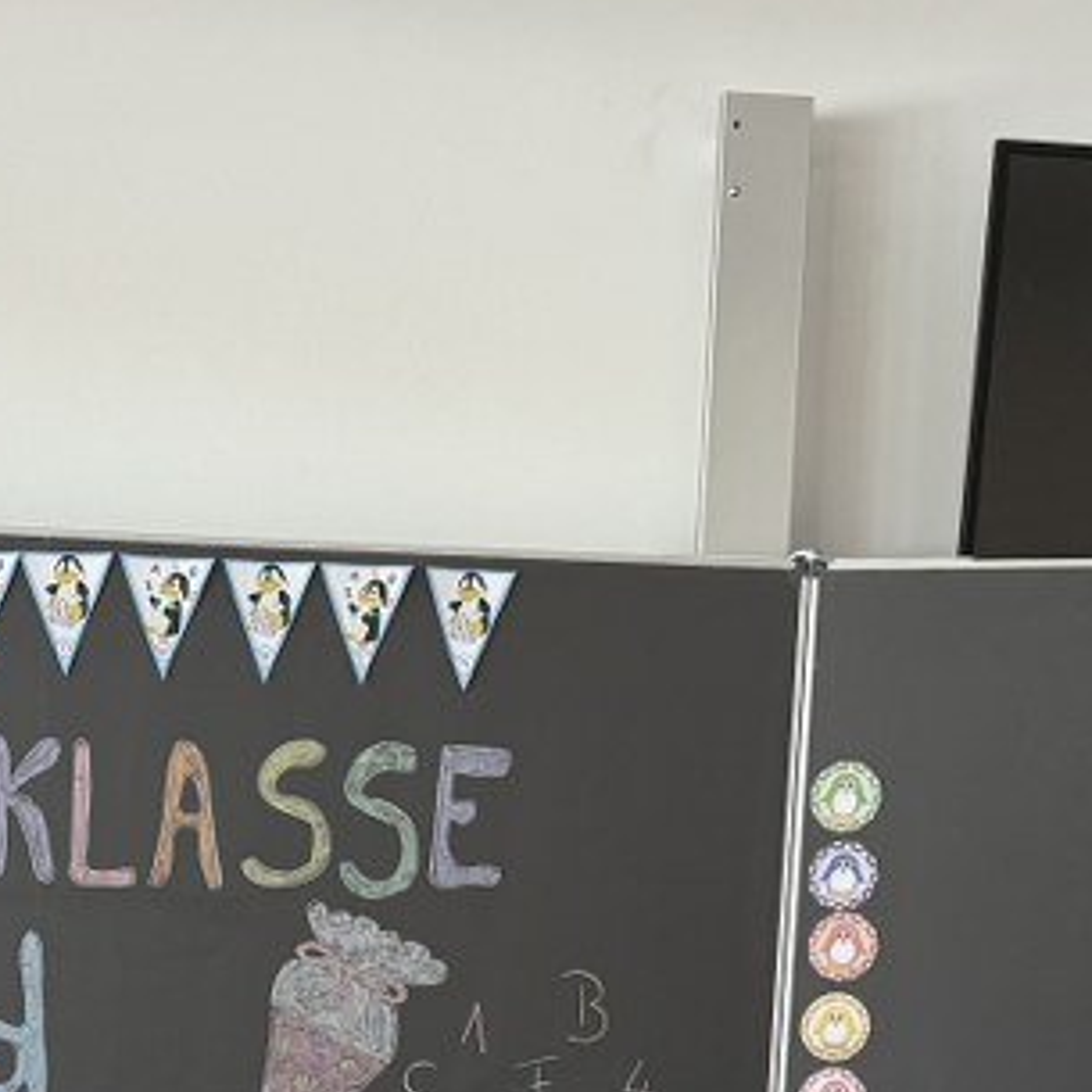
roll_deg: -1.4
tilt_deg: -9.2
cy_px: 1629
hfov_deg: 19.2
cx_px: 122
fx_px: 3176
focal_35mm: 89
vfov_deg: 17.6
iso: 125
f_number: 1.78
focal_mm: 6.76
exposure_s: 1/121
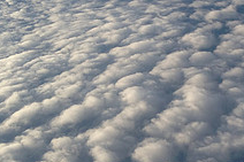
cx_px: 201
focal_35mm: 94
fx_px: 637
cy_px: 94
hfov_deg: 21.4
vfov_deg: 14.5
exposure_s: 1/874
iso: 50
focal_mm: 4.13
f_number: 2.4
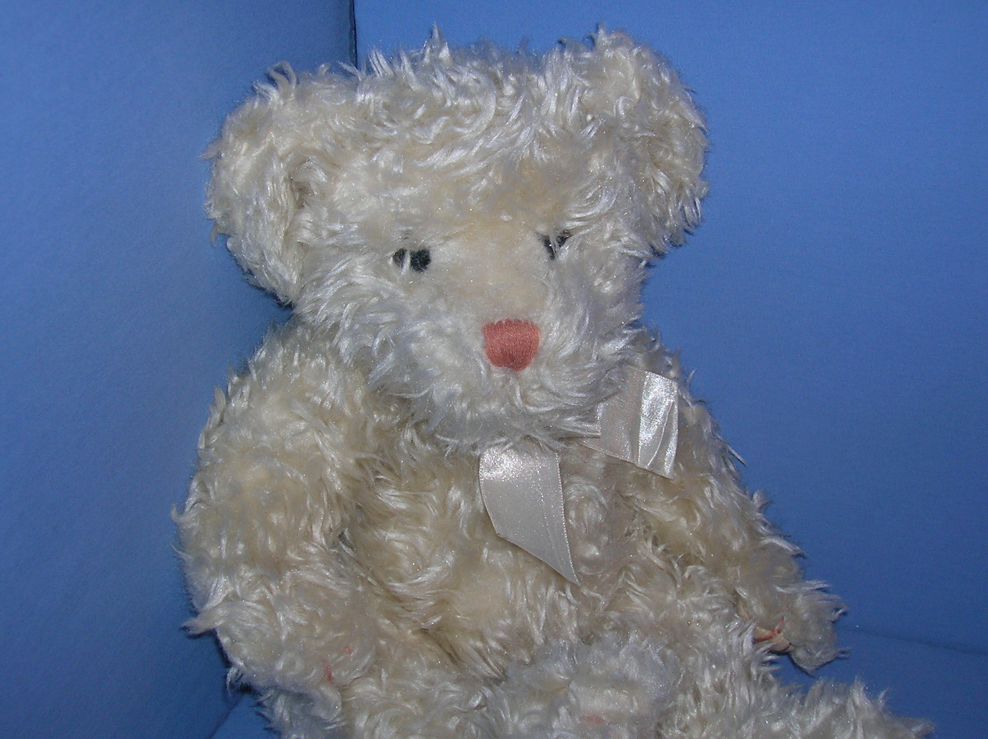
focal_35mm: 57
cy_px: 326
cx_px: 494
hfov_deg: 33.8
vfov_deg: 25.6
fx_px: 1626
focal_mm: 8.4
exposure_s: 1/60.1
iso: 50
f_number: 3.3
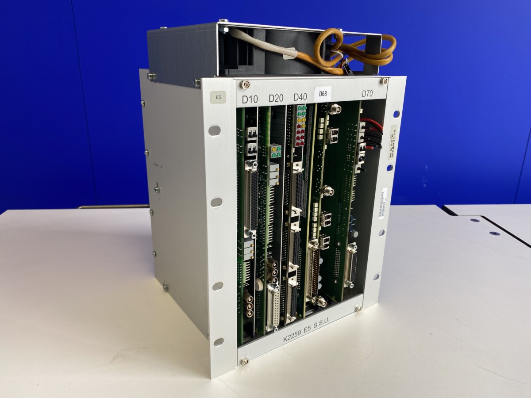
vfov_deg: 53.1
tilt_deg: -19.6
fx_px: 399
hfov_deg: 67.3
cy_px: 199
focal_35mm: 26
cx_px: 266
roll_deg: -0.9
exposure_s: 1/100
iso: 40
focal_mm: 4.25
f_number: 1.8
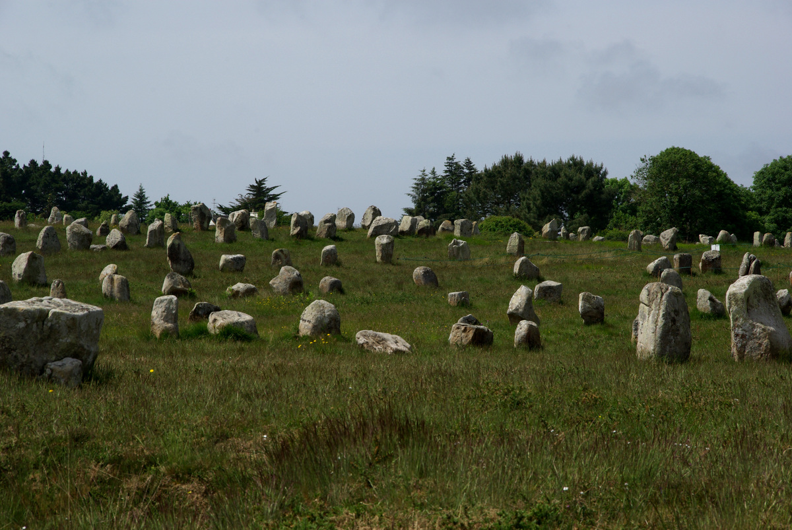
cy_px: 265
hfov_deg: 14.7
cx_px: 396
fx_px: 3072
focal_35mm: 140
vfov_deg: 9.9
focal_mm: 93
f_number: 13
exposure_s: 1/180
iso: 100
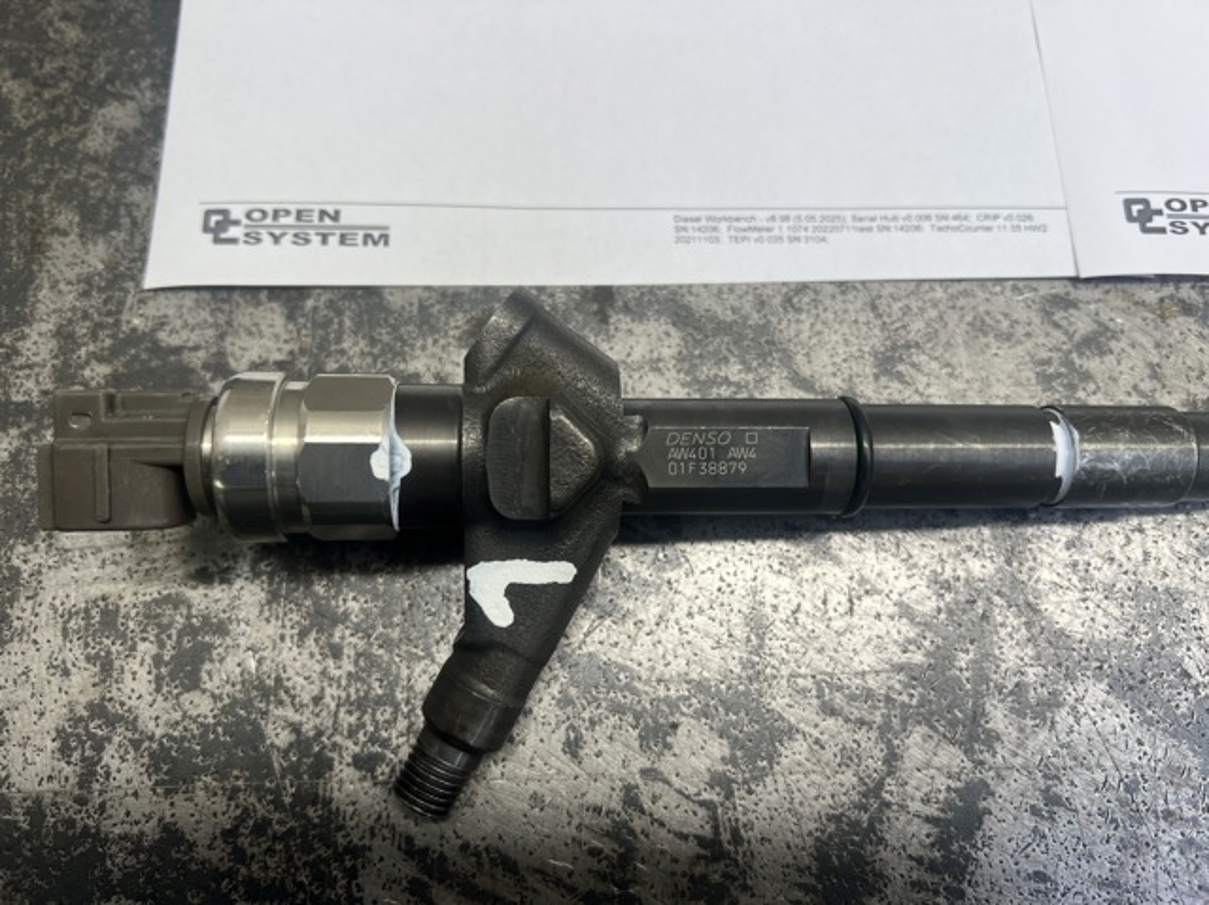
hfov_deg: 67.3
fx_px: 907
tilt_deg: -75.7
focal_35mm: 26
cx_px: 604
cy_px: 452
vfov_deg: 53.0
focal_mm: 5.7
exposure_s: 1/121
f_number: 1.5
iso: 40
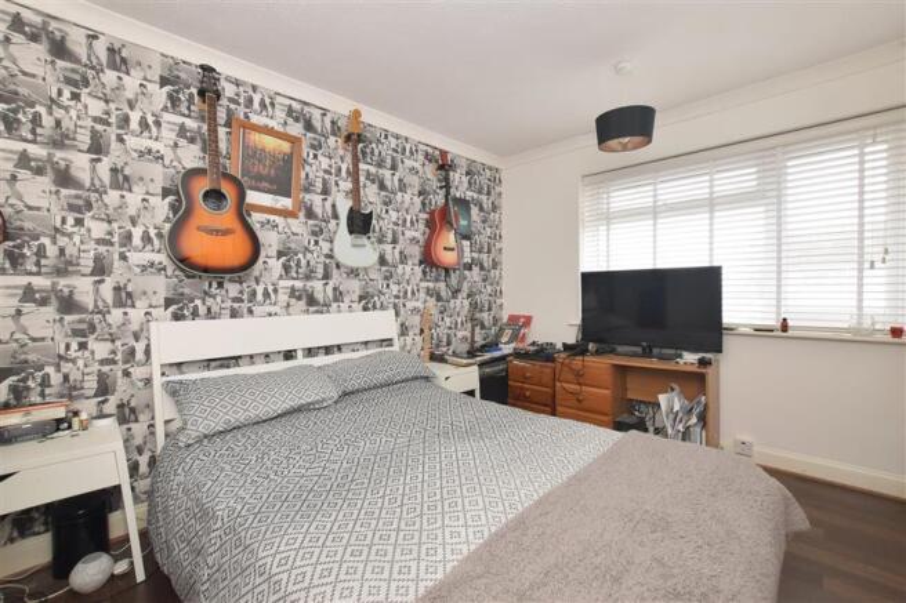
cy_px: 302
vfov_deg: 77.3
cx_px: 453
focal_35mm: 15
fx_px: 377
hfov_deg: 100.4
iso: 500
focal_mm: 10
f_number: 9
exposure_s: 1/20
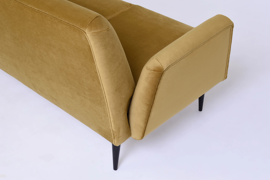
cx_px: 135
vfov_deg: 23.4
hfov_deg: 34.5
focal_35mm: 58
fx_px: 435
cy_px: 90
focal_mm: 58
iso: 200
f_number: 10
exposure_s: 1/125
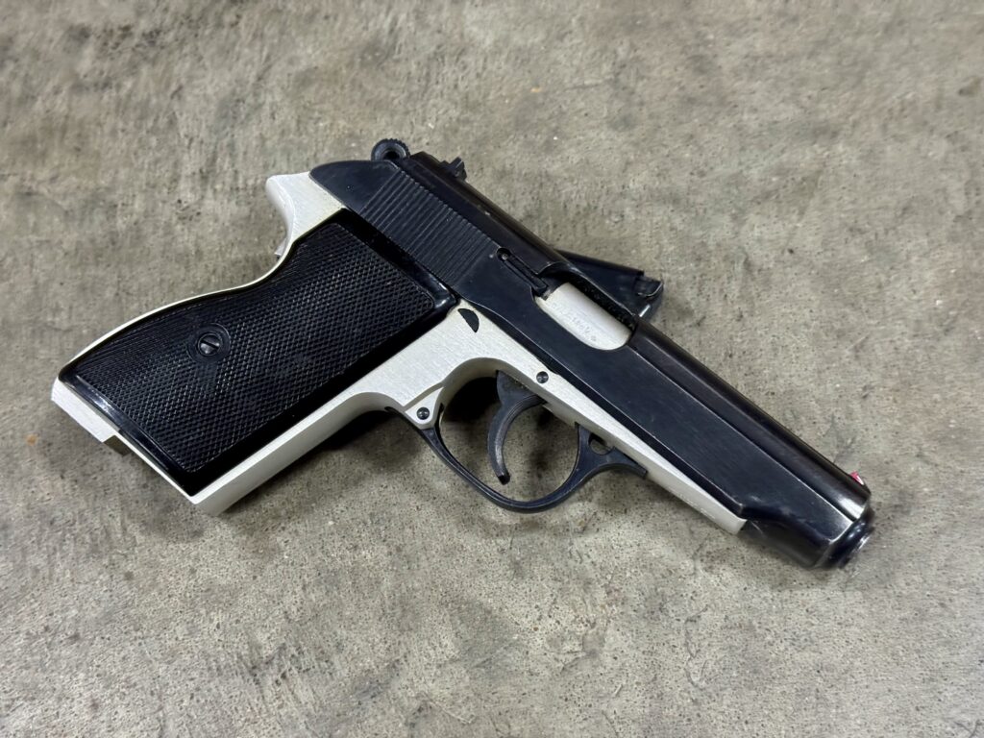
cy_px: 369
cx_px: 492
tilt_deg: -61.8
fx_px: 1364
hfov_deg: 39.7
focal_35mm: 48
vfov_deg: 30.3
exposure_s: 1/30
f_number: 1.78
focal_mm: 6.76
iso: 500
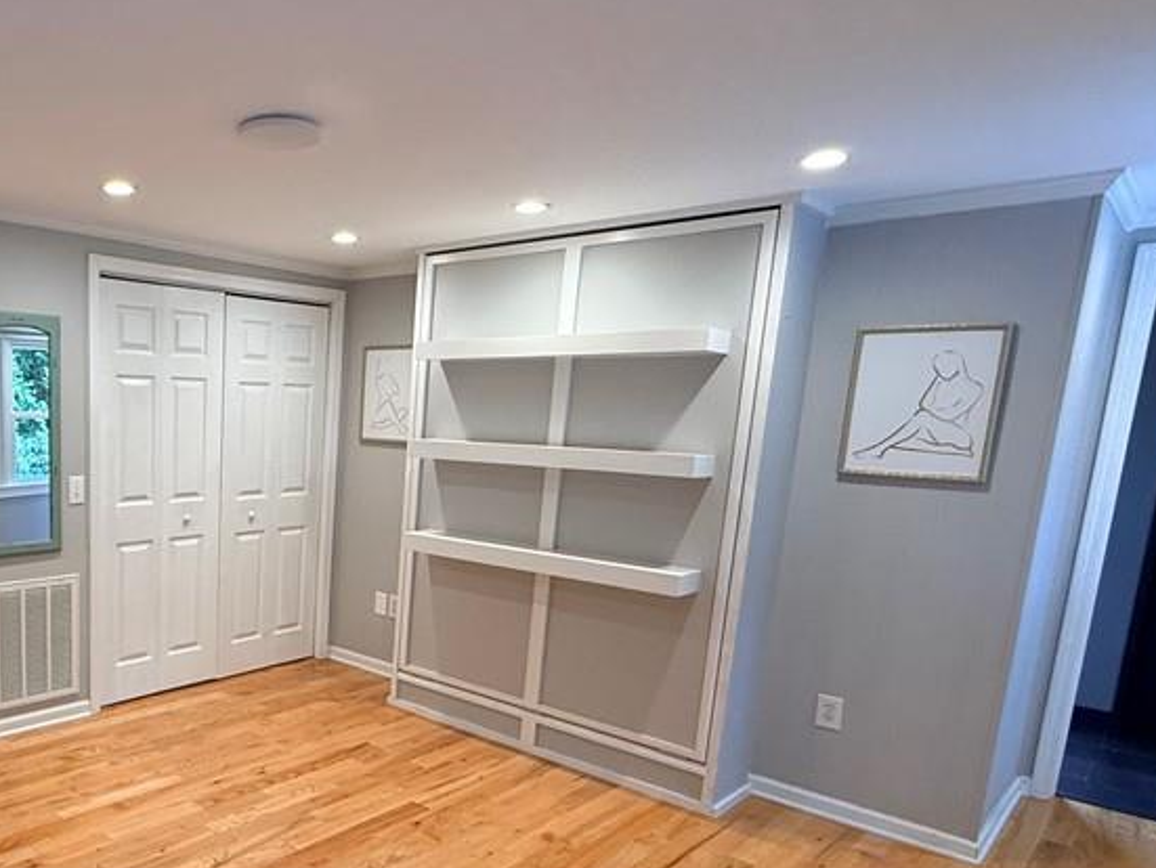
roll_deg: -1.6
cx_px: 214
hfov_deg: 61.2
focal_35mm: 26
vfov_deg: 52.4
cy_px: 556
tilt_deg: -9.9
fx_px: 869
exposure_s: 1/120
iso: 250
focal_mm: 2.22
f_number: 2.2
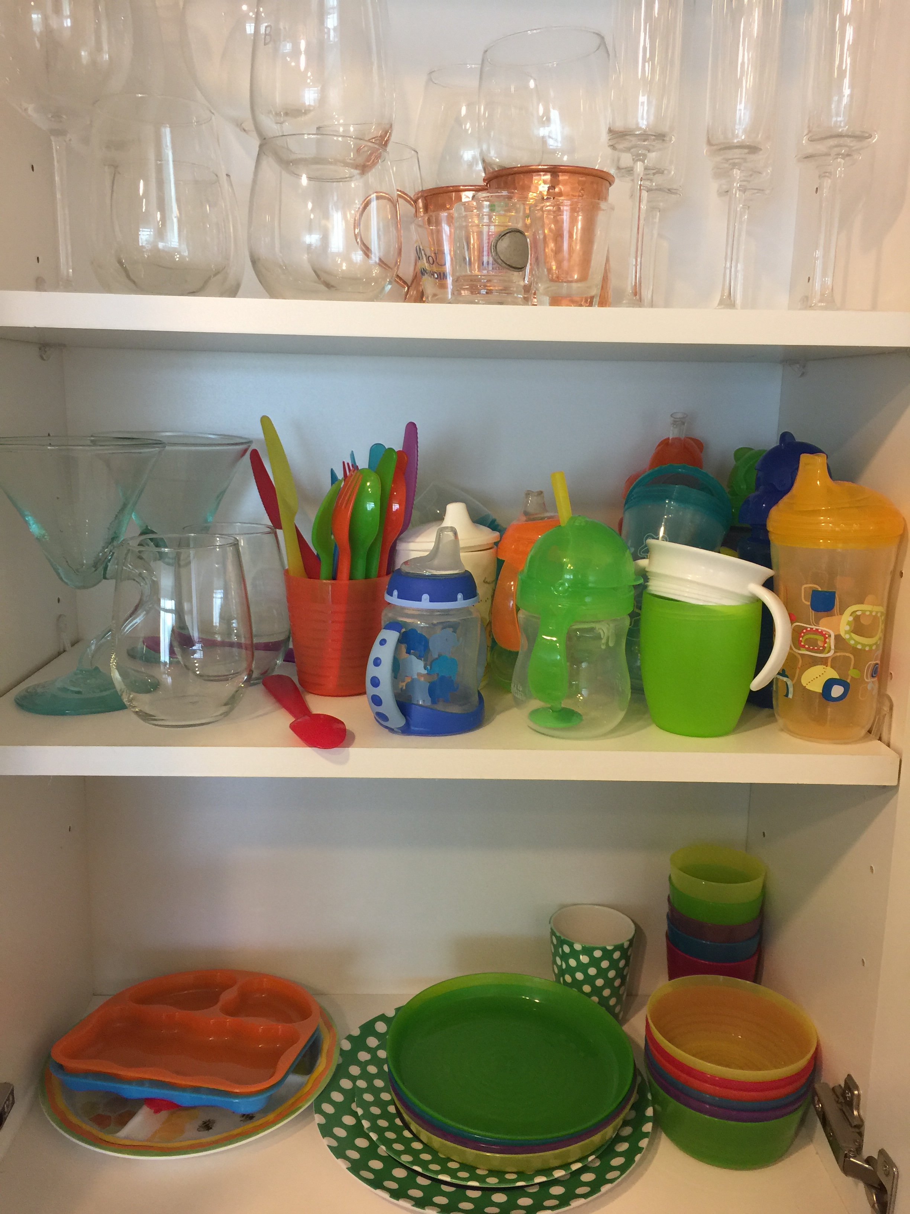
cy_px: 607
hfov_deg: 48.2
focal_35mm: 29
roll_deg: -0.9
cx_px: 455
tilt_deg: -9.8
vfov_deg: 61.7
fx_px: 1016
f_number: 2.2
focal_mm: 4.15
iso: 50
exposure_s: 1/15
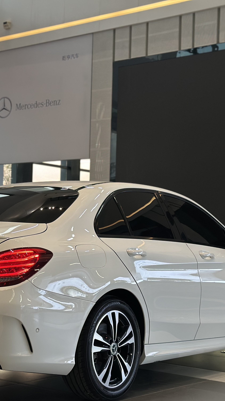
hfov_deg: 17.1
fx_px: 743
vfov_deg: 30.2
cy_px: 201
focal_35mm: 70
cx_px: 60
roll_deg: -1.4
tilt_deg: +3.3
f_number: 1.78
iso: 125
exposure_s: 1/50
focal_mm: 6.86
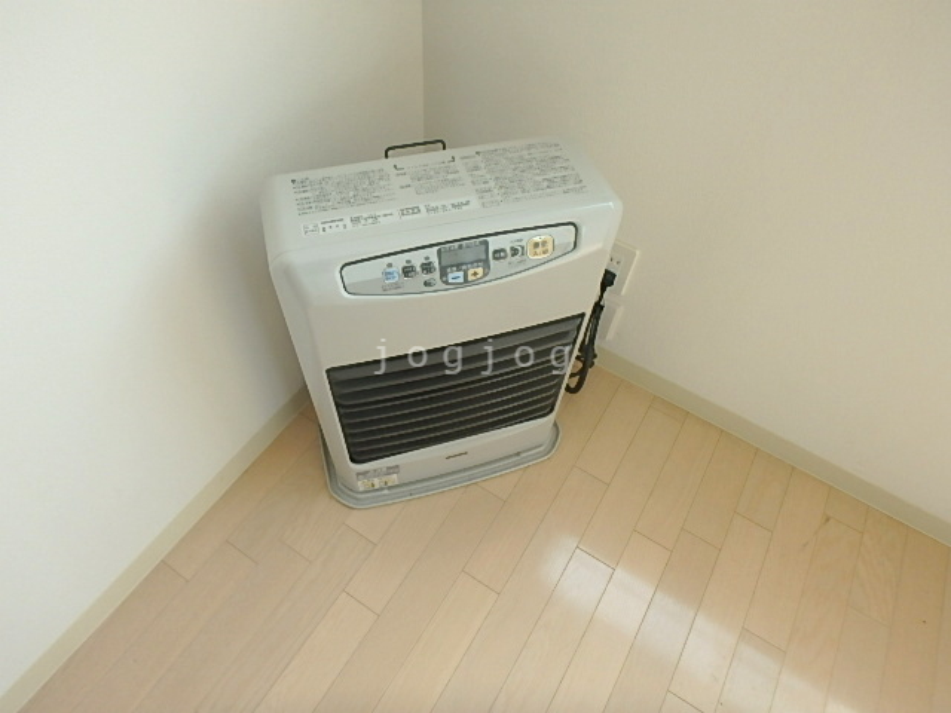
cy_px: 356
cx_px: 476
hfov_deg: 79.0
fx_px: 577
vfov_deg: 63.4
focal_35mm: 21
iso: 125
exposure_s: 1/100
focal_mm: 3.7
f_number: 3.5
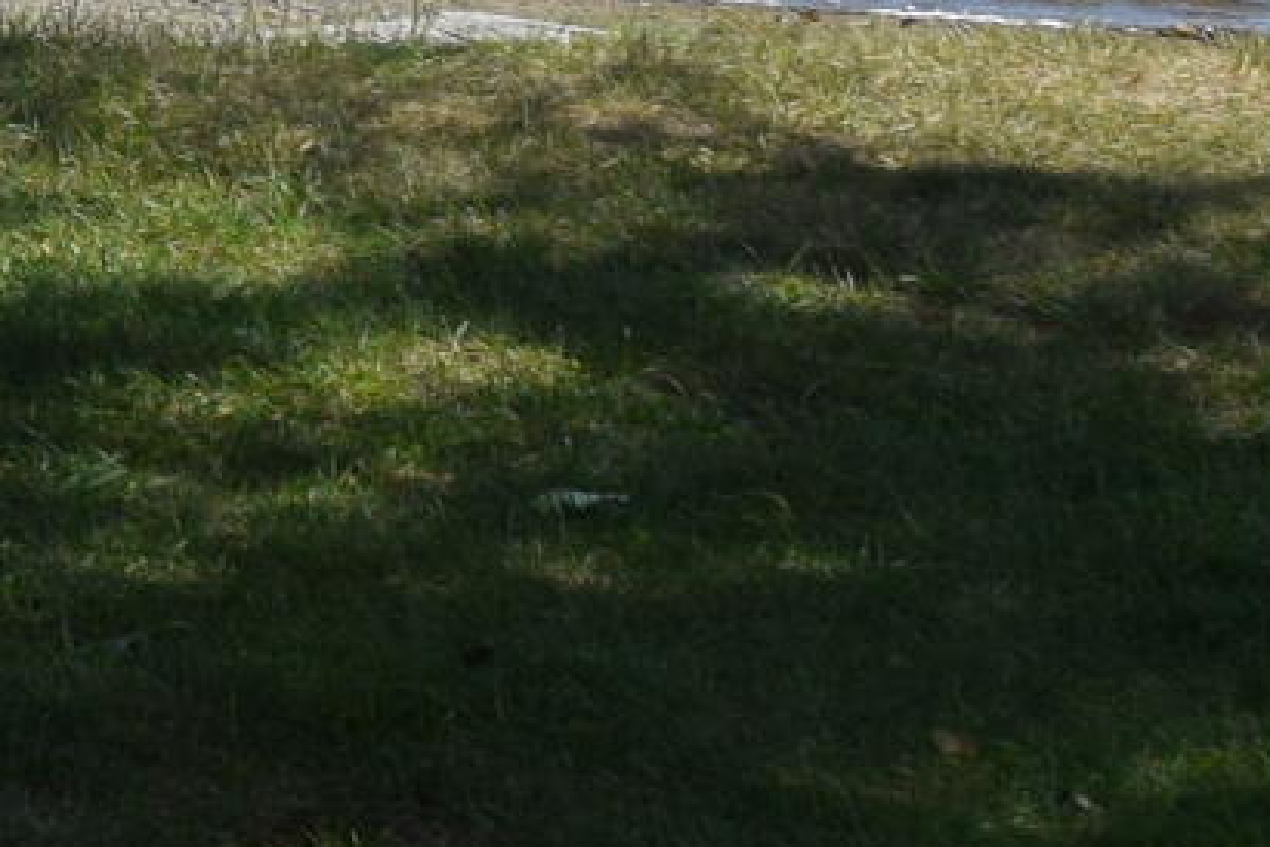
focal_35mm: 241
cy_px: -1385
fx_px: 8501
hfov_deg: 7.4
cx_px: -2657
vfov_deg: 5.5
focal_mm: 22
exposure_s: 1/400
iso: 200
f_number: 10
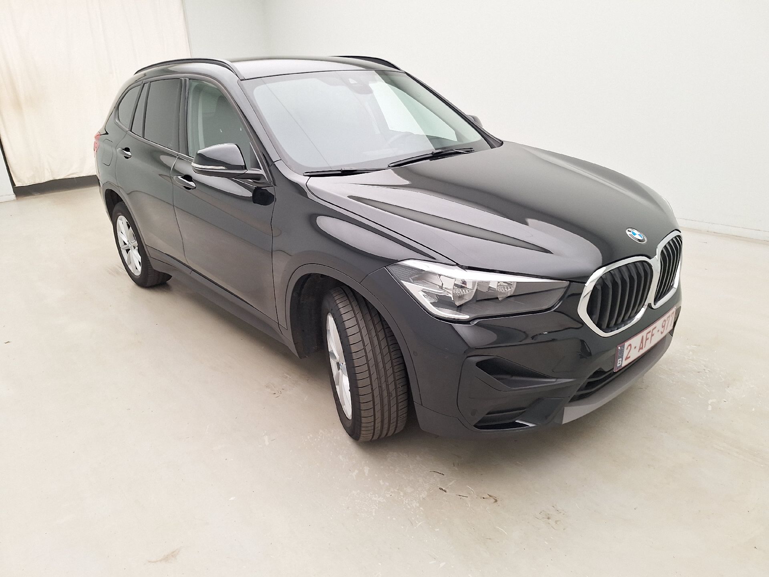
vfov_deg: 58.9
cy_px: 288
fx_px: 511
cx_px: 384
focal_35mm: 23
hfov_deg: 73.9
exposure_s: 1/100
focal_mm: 5.54
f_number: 1.8
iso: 64
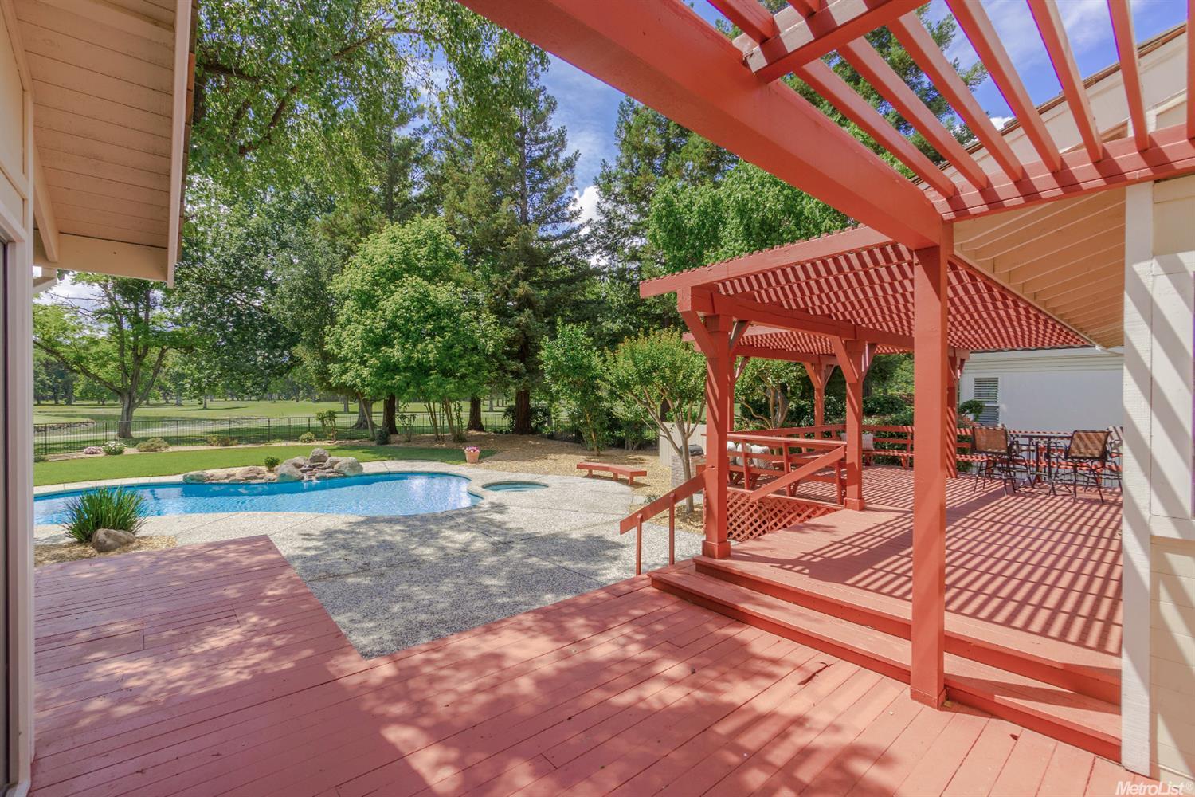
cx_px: 598
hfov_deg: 100.4
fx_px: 498
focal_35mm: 15
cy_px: 398
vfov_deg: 77.3
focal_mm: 10
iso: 100
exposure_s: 1/100
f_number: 8
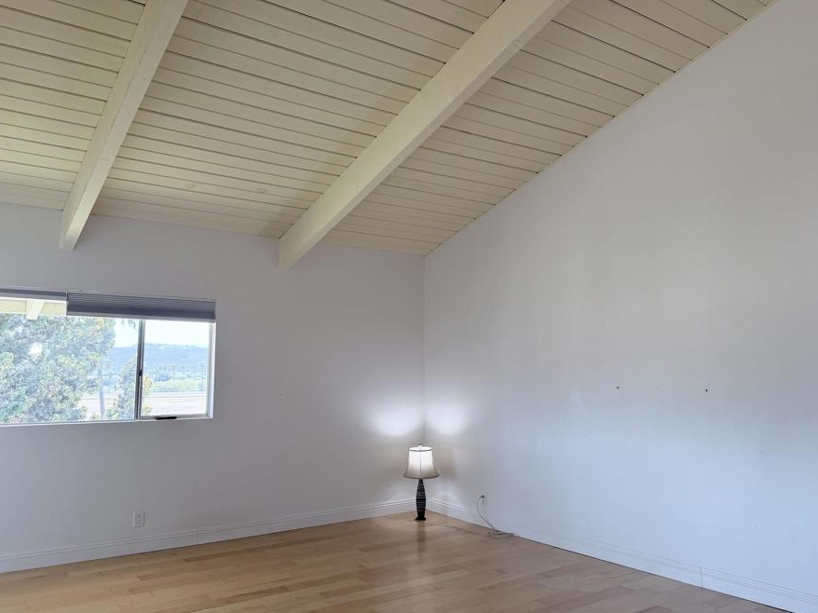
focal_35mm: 28
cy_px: 290
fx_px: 661
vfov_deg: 49.7
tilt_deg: +6.2
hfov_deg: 63.4
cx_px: 376
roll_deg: -0.7
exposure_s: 1/189
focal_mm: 6.76
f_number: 1.78
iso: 100
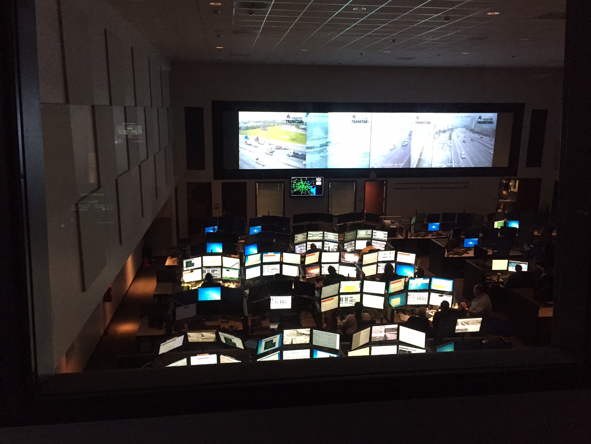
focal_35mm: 29
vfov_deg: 48.2
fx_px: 495
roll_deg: +0.8
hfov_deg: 61.7
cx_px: 296
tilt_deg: -12.8
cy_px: 222
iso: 250
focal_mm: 4.15
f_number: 2.2
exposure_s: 1/30
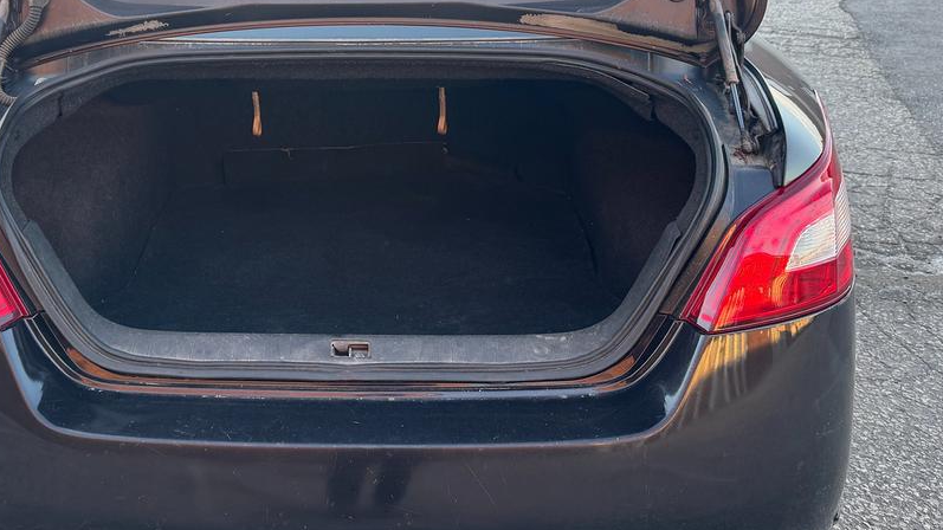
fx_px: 1050
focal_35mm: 42
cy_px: 106
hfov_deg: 48.0
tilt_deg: -13.7
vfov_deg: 27.8
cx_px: 366
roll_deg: +1.0
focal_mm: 6.76
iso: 100
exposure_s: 1/121
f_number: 1.78
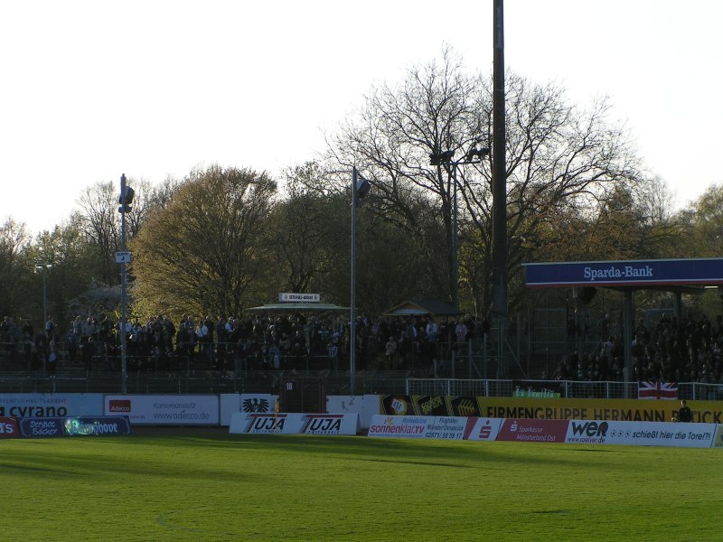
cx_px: 362
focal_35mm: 136
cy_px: 271
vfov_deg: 10.9
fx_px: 2841
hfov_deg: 14.5
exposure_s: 1/320
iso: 50
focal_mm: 20.9
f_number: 6.3
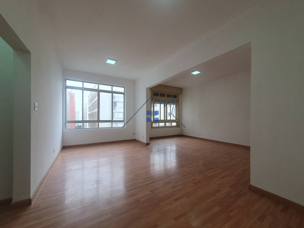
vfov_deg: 89.9
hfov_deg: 106.2
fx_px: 114
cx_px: 152
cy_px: 114
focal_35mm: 13
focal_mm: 1.8
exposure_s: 1/120
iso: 50
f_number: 2.2
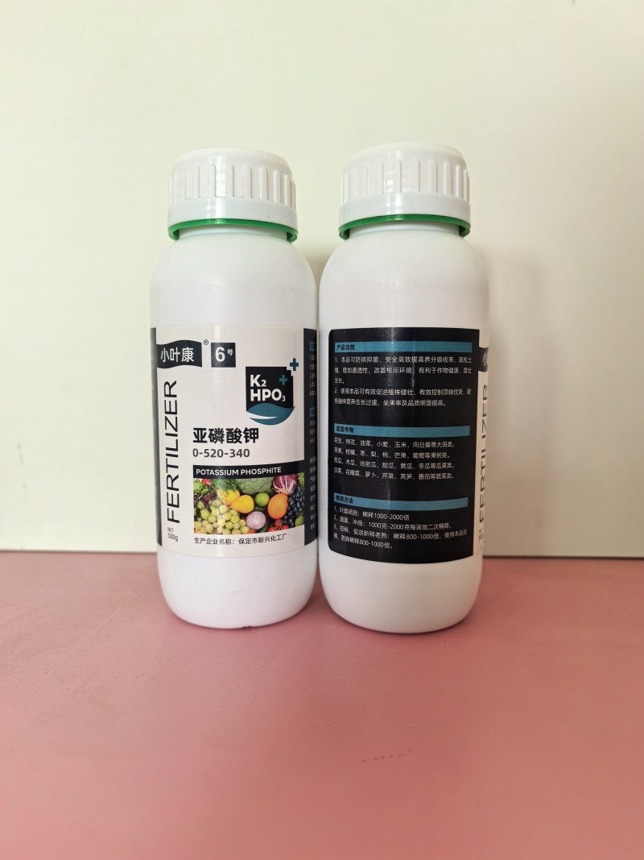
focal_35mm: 24
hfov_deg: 56.8
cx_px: 322
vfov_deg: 71.6
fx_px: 595
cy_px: 430
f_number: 2
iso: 100
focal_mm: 8.5
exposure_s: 1/100
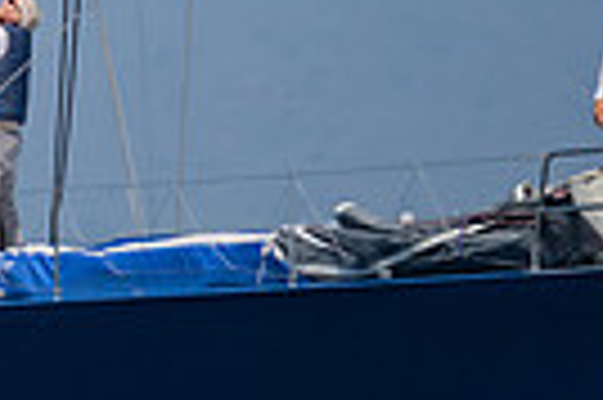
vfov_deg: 0.7
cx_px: -727
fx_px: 34145
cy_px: -416
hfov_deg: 1.0
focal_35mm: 2041
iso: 250
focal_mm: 400
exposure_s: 1/2000
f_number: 6.3
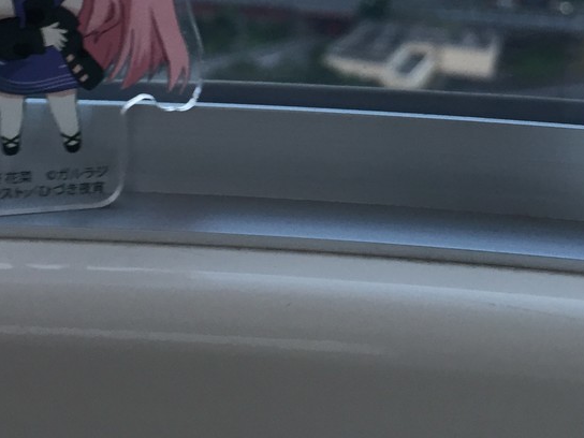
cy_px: -41
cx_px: 298
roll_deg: +0.1
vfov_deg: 21.8
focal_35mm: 64
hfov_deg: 30.3
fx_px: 1080
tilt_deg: -10.9
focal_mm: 4.15
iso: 80
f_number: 2.2
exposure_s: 1/30
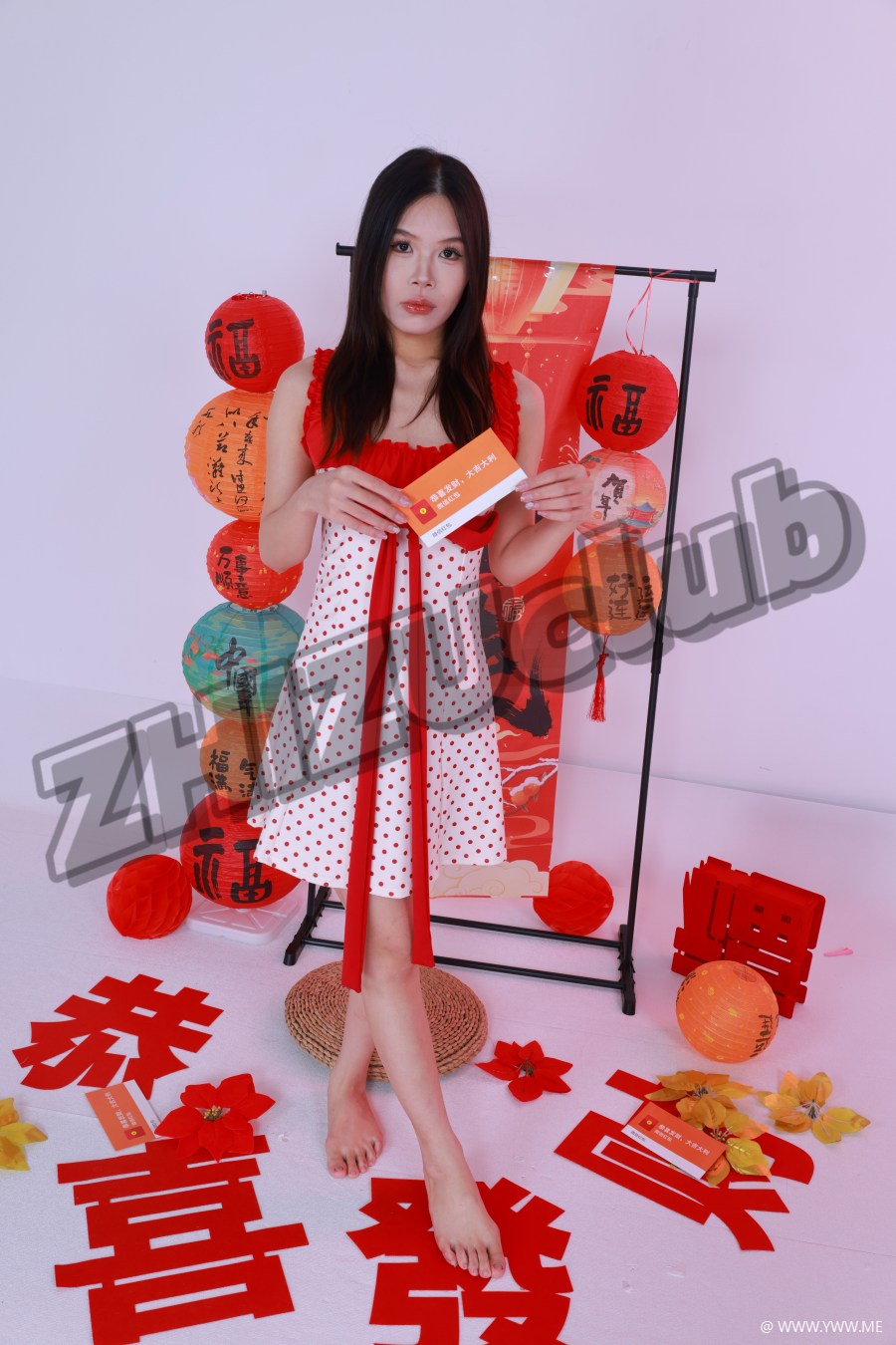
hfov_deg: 41.1
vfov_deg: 58.7
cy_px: 672
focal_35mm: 32
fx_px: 1195
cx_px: 448
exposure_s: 1/80
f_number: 8
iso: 160
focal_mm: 33
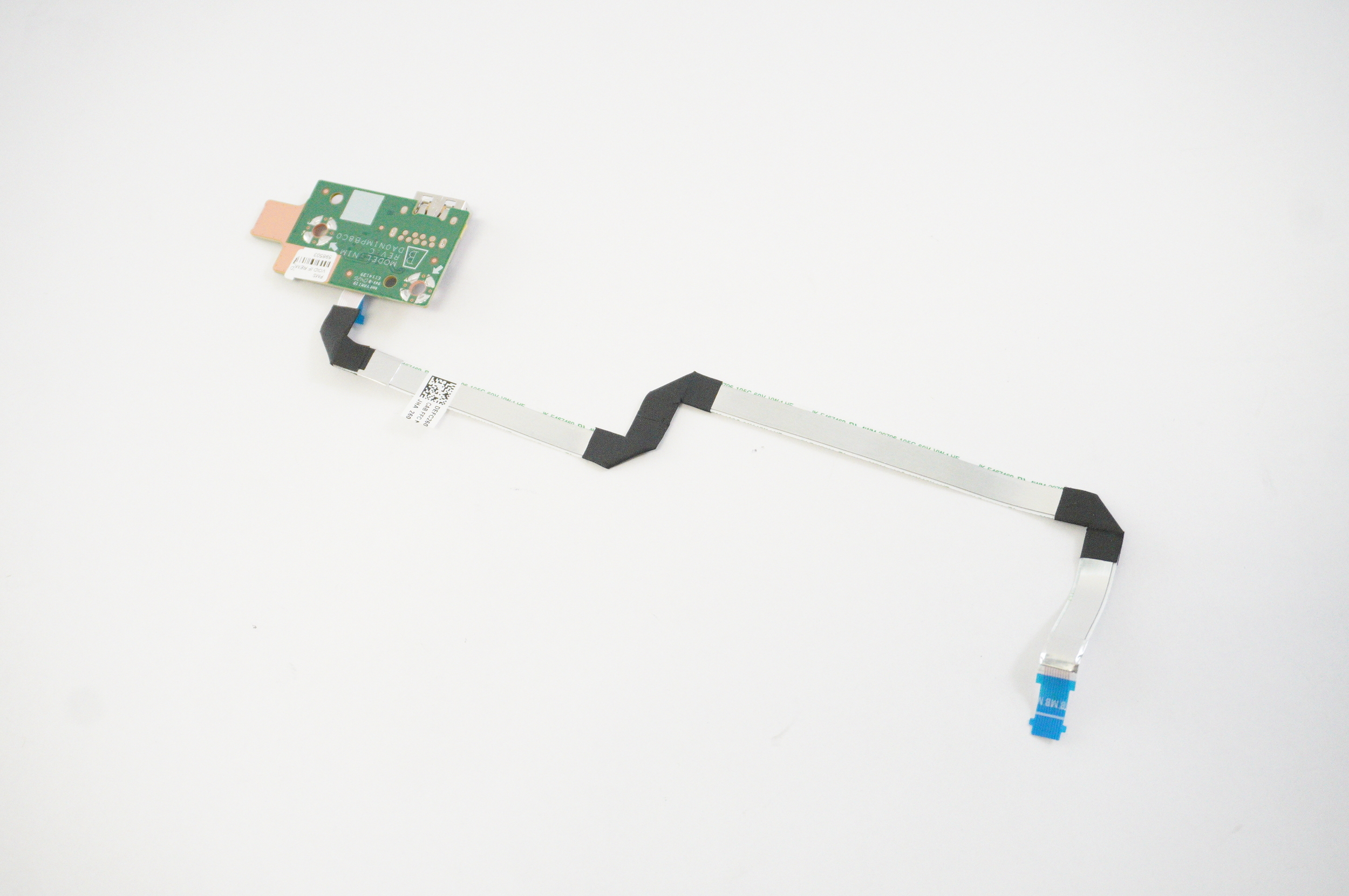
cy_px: 448
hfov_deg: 46.4
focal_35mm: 42
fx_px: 1572
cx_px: 674
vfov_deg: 31.8
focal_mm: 28
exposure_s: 1/320
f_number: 5.6
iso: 6400
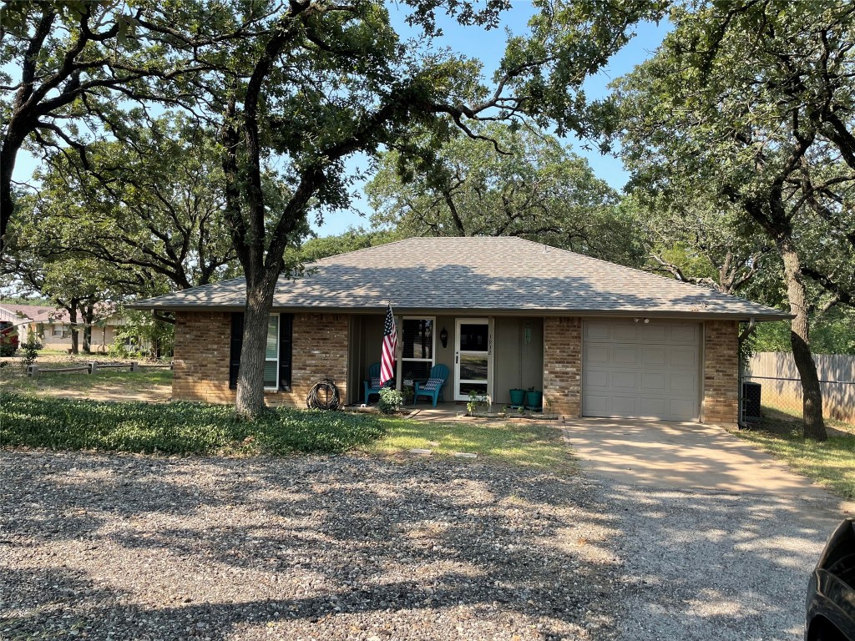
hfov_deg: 67.3
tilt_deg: +0.8
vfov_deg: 53.1
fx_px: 642
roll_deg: -0.9
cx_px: 428
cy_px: 320
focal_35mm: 26
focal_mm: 4.2
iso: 32
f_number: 1.6
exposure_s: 1/807
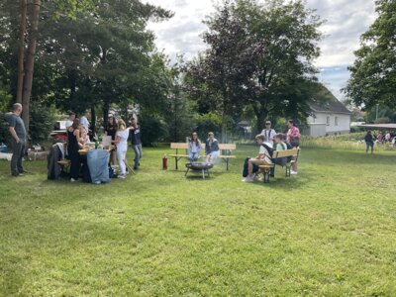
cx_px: 198
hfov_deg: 61.7
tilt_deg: -5.1
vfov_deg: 48.2
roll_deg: +0.2
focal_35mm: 29
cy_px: 148
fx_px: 332
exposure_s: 1/666
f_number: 1.8
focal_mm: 3
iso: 16
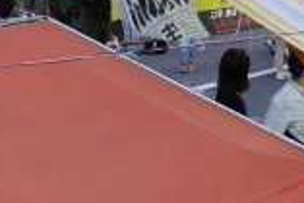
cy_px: -127
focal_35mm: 178
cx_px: 182
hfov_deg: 11.5
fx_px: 1504
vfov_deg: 7.6
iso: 200
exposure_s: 1/50
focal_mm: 18.3
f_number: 2.8
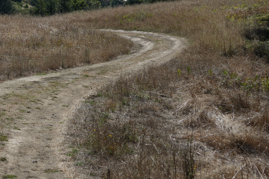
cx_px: 76
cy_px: 32
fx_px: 755
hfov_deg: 20.1
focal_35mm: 101
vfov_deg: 13.5
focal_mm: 52
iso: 100
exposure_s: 1/640
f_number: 5
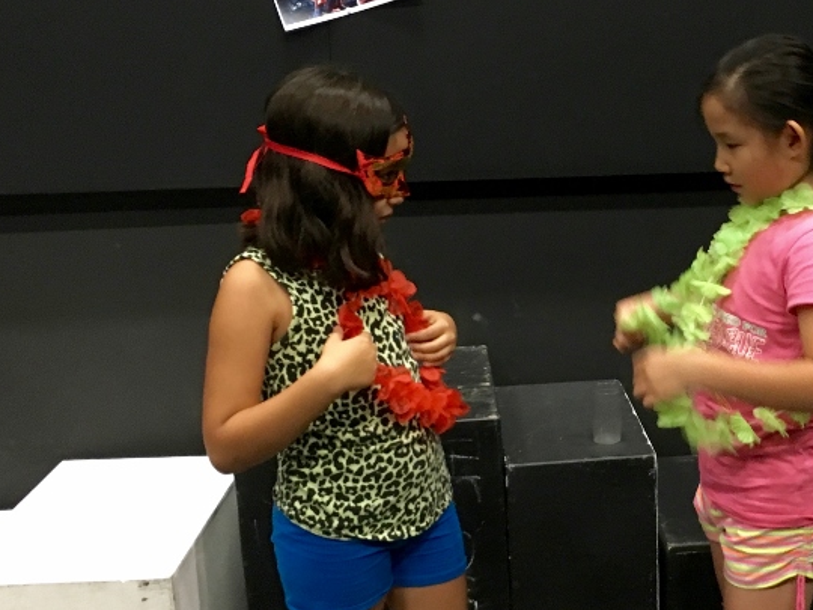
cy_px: 337
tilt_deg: -14.9
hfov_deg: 34.1
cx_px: 631
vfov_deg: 26.5
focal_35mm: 55
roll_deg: -0.3
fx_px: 1292
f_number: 2.2
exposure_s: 1/17
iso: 400
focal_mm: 4.15
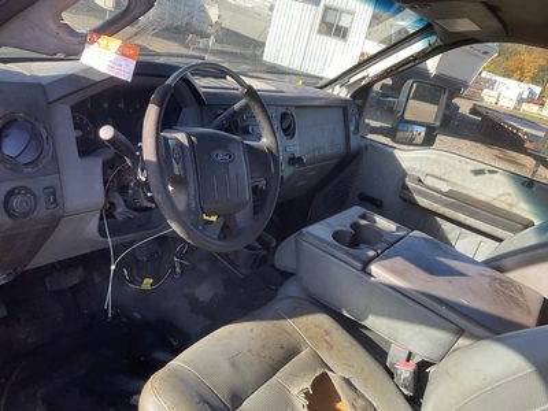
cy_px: 206
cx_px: 274
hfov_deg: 61.7
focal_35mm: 29
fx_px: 459
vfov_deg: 48.2
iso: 20
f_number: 1.8
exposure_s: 1/183
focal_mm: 3
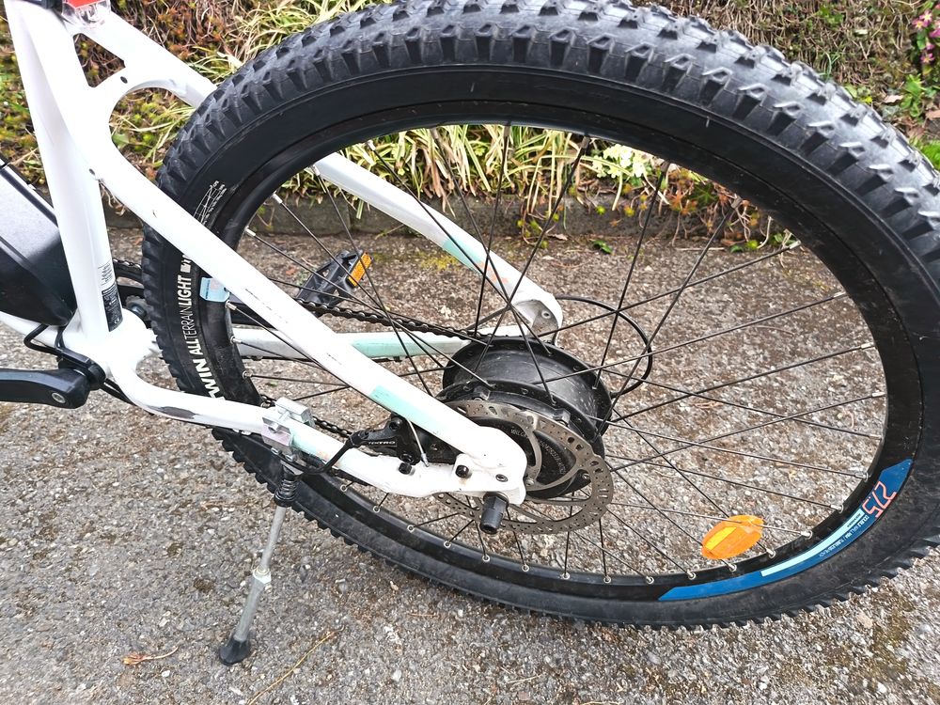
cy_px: 352
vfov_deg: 56.8
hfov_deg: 71.6
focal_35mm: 24
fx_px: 652
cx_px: 470
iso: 177
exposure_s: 1/100
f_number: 1.75
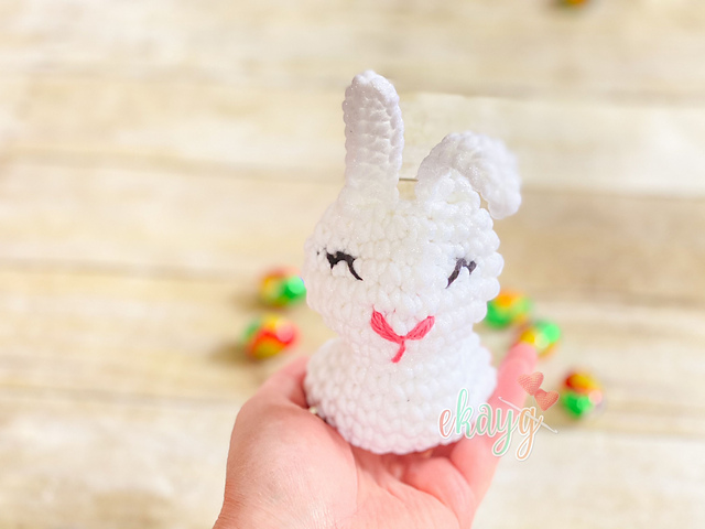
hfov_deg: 36.8
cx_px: 352
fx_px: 1059
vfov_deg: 28.0
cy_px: 264
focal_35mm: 52
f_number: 2
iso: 250
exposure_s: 1/63
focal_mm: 6
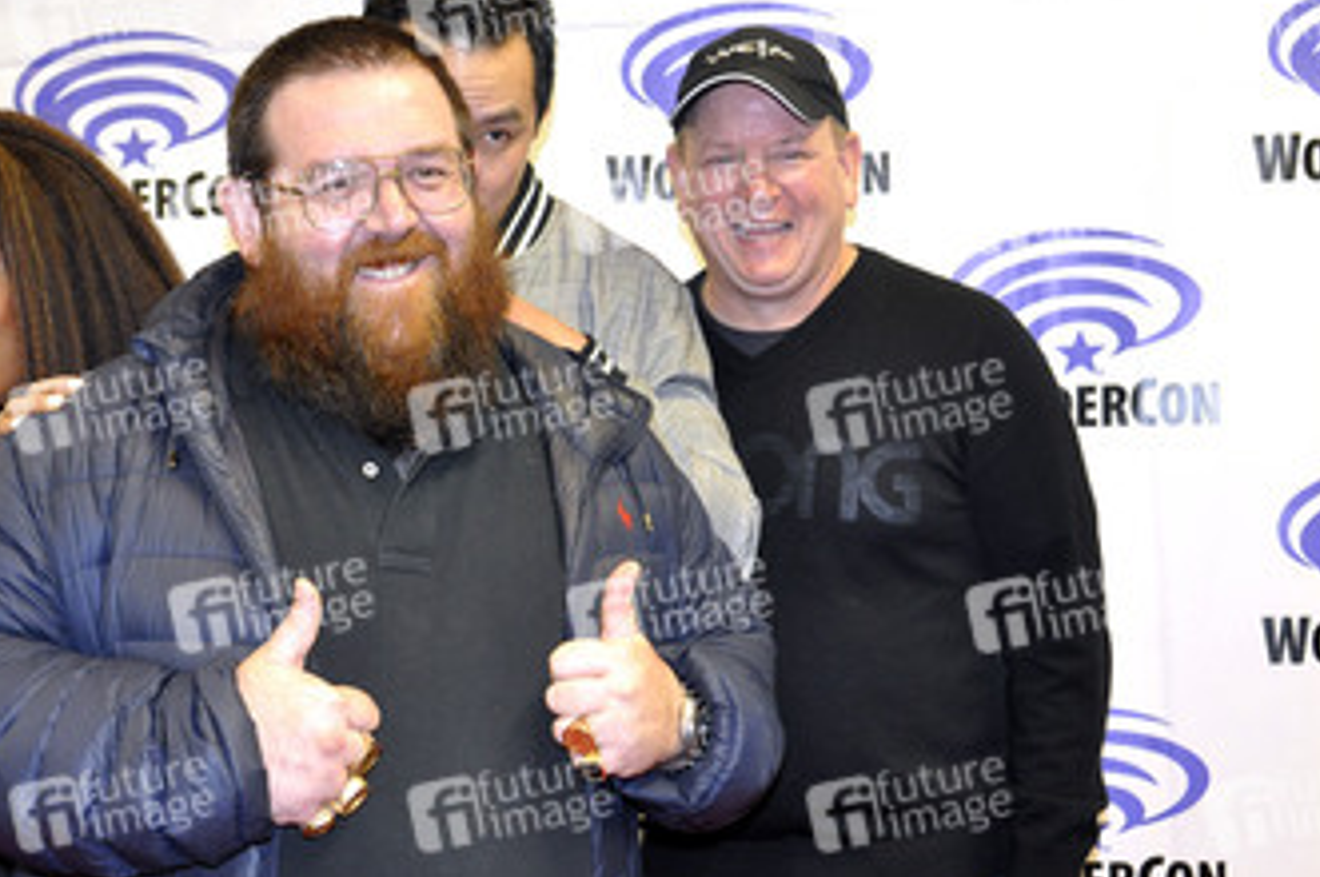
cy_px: 506
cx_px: 562
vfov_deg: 27.4
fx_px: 1795
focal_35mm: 49
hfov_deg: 40.3
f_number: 4.5
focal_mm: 24
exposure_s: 1/60
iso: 1250
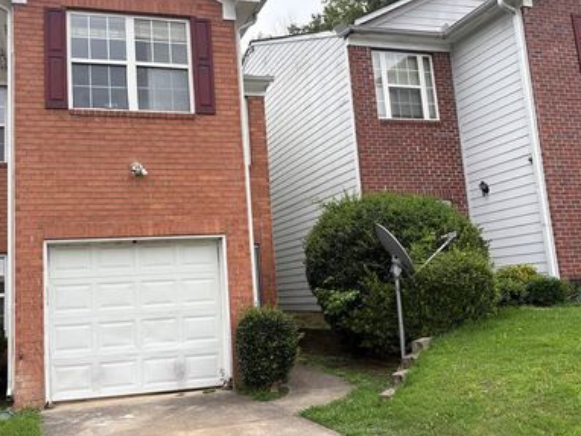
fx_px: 571
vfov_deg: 41.8
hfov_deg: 53.3
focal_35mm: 34
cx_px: 217
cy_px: 204
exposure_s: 1/422
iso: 64
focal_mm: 5.96
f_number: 1.6
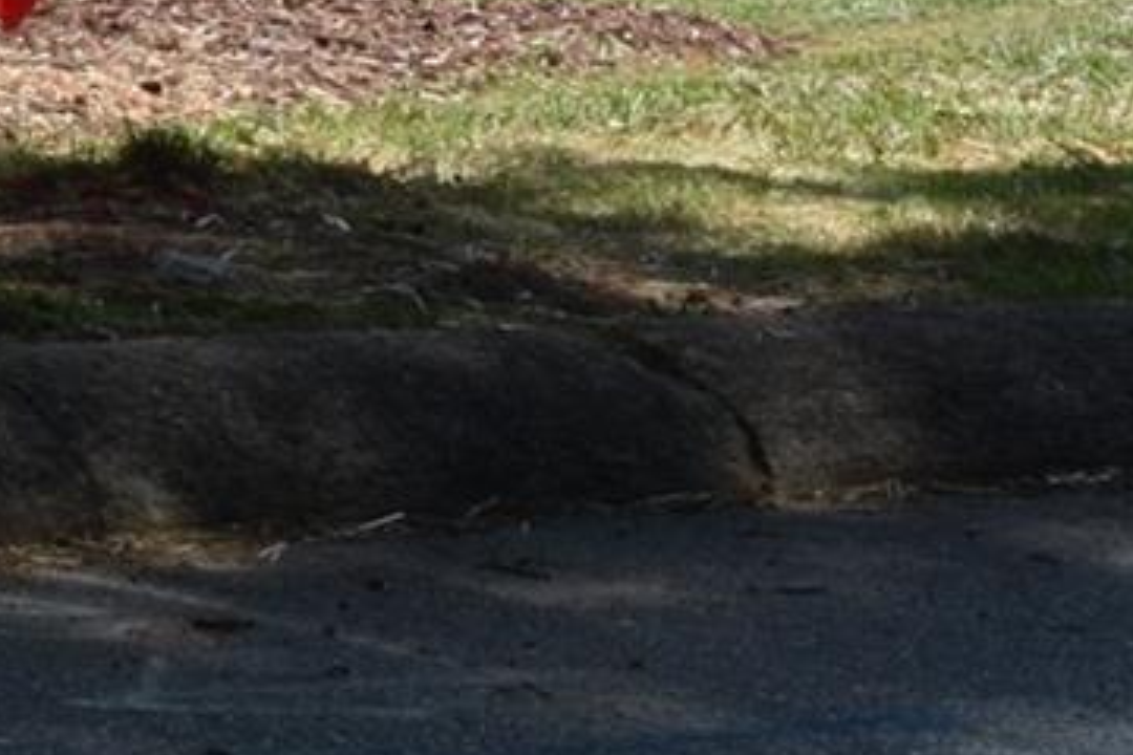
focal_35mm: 265
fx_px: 8335
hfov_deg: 7.1
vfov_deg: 5.1
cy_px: -634
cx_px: -1932
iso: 200
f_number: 16
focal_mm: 31
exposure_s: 1/100
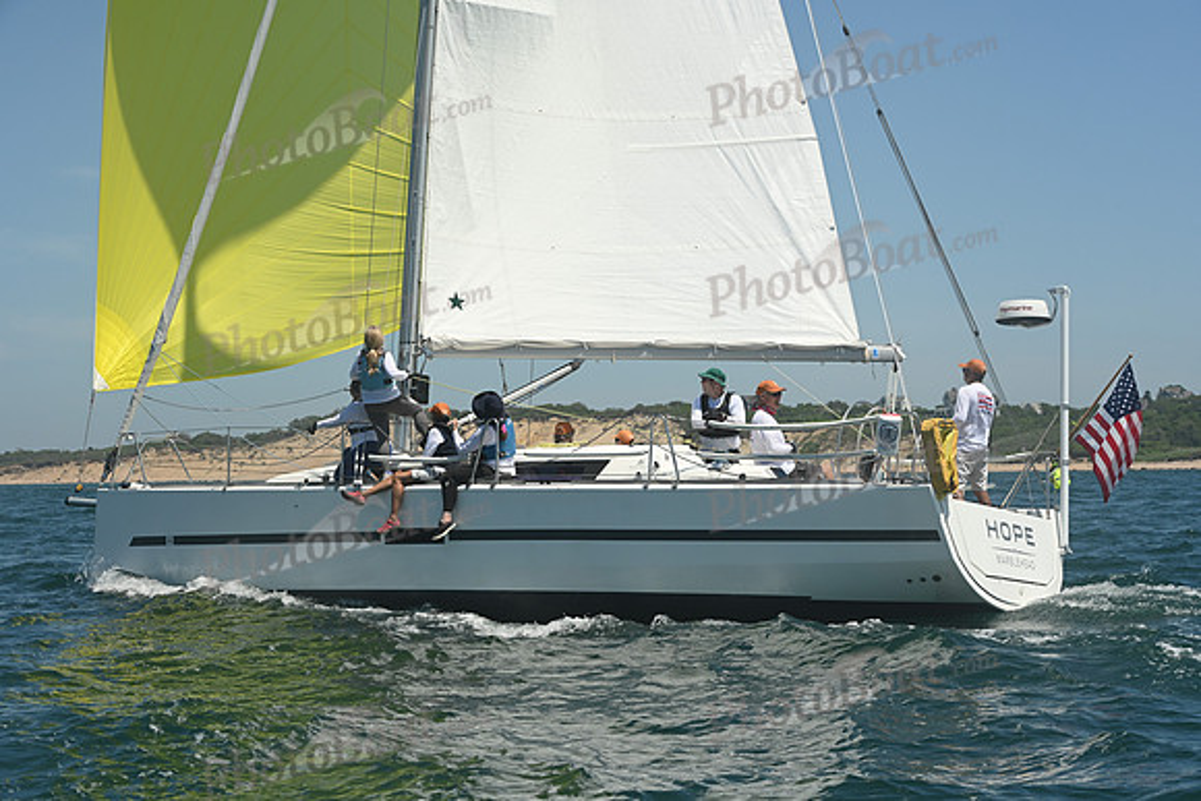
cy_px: 400
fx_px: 2336
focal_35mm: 70
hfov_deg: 28.8
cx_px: 600
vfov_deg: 19.5
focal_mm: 70
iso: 320
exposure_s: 1/1000
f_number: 8
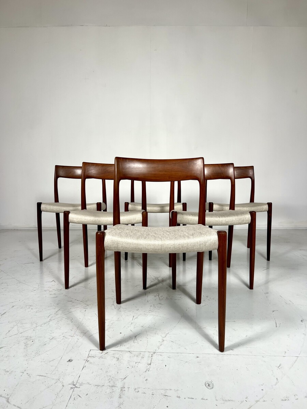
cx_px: 154
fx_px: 307
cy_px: 204
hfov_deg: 53.1
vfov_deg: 67.3
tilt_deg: -5.2
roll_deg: +1.1
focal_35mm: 26
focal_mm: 5.7
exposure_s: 1/121
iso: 50
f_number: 1.5
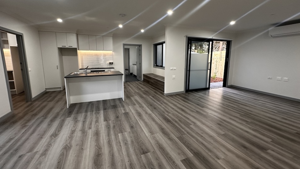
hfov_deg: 99.4
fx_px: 127
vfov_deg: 66.9
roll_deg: -0.3
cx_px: 152
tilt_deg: -7.5
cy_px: 75
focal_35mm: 16
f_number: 2.2
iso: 200
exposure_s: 1/50
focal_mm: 2.22
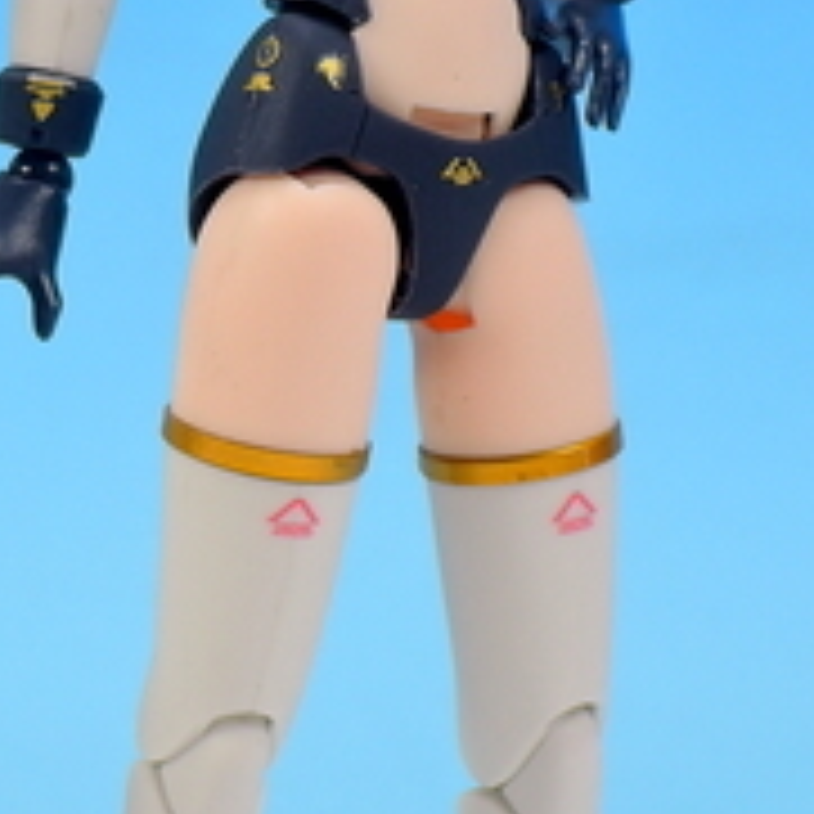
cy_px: 234
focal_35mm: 278
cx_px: -85
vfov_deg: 6.3
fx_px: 7396
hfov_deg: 6.3
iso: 80
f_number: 5.6
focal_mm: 20.2
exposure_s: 1/2
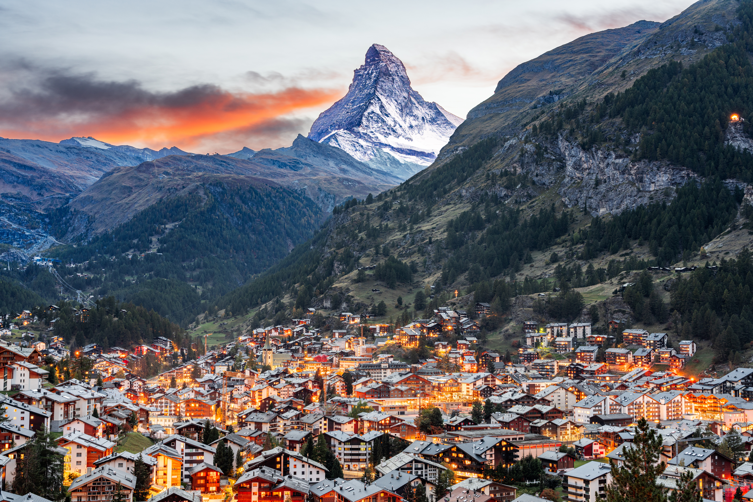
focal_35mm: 42
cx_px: 376
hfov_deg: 46.4
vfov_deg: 31.9
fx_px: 878
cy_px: 251
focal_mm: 42
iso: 100
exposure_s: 25
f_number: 8
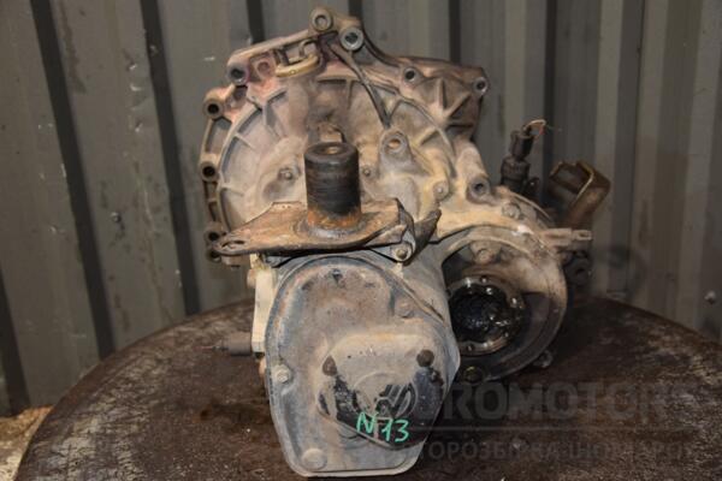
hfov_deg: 43.6
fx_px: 902
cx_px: 361
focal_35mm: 45
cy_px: 240
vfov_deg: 29.9
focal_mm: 30
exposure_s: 1/50
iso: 800
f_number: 4.2
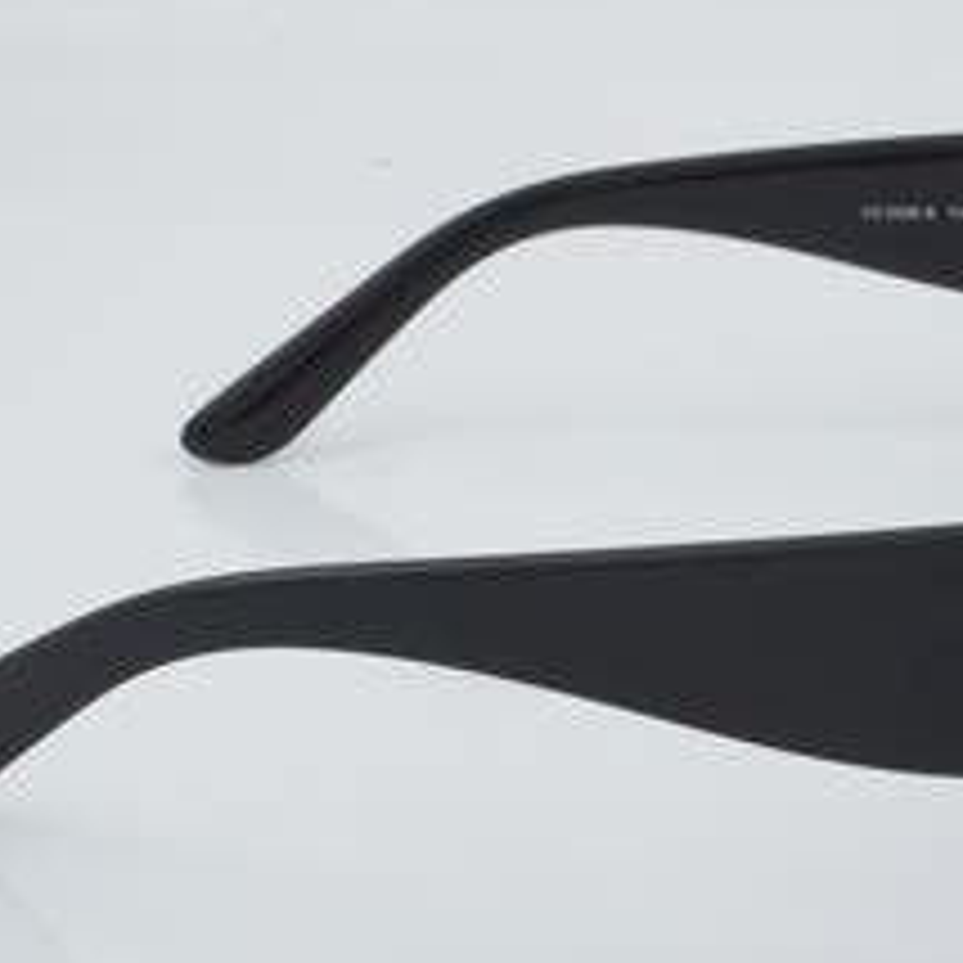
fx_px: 3745
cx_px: 716
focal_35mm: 119
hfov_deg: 14.6
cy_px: 500
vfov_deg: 14.7
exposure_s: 1/3
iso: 100
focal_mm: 50
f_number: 32
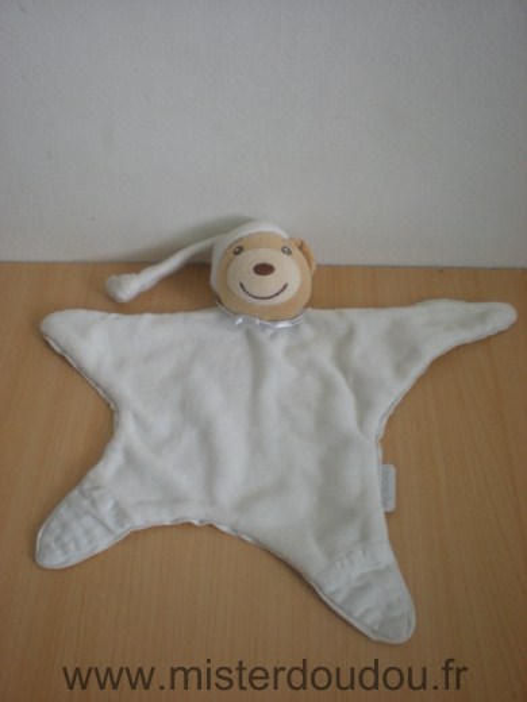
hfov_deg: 37.7
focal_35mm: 38
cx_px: 264
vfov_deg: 49.0
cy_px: 351
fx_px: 771
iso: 160
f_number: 3.1
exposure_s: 1/59.8
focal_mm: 6.3
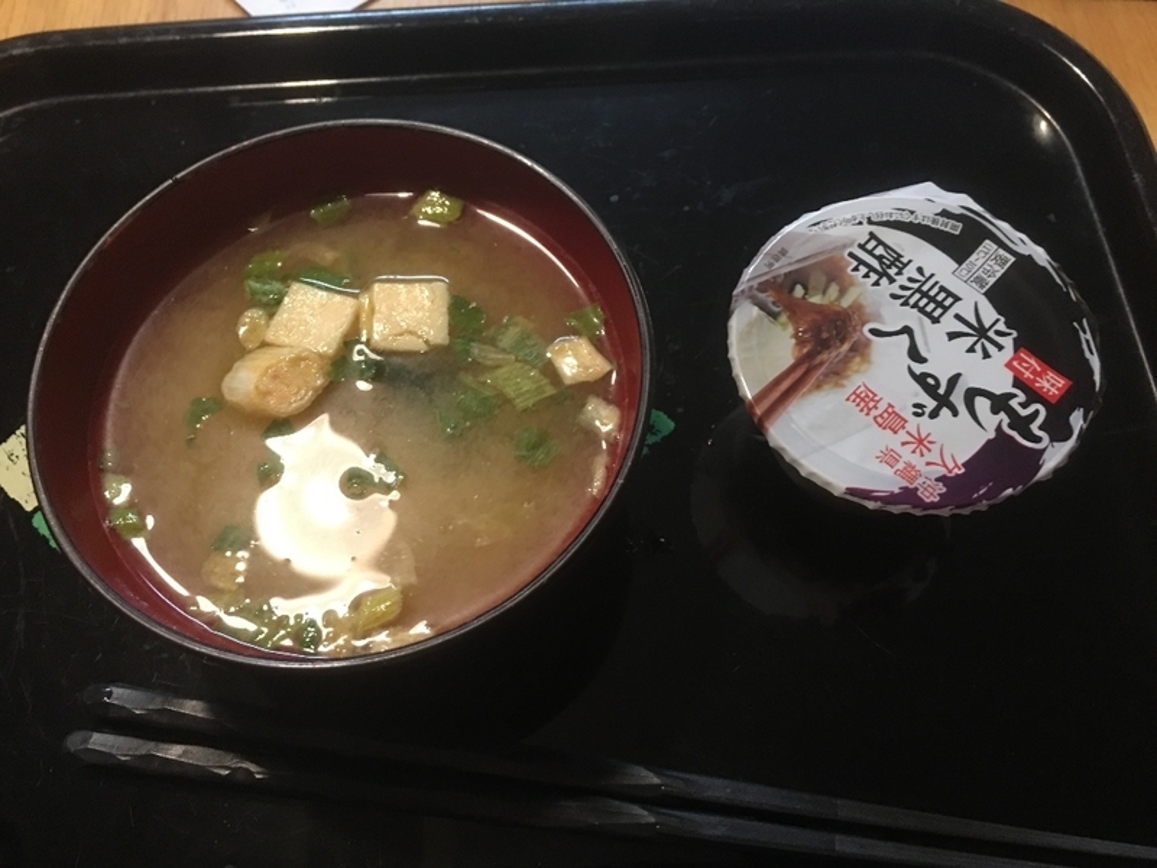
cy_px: 434
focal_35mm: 29
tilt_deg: -65.4
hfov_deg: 61.7
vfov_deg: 48.2
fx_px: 969
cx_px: 578
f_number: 2.2
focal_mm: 4.15
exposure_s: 1/8
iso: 100
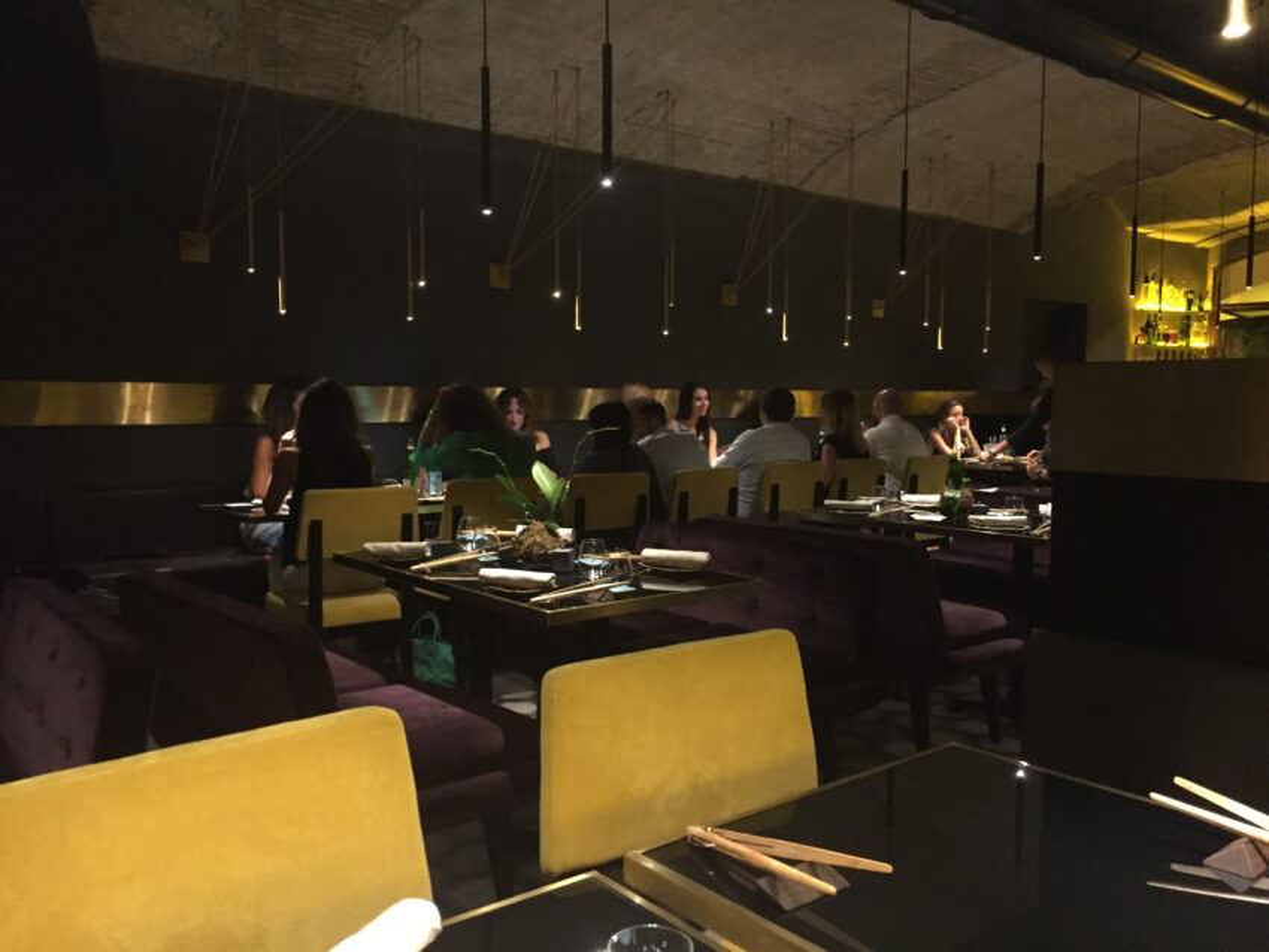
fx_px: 1063
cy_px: 476
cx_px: 634
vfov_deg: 48.2
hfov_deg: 61.6
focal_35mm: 29
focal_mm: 4.15
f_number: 2.2
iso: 800
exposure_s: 1/17
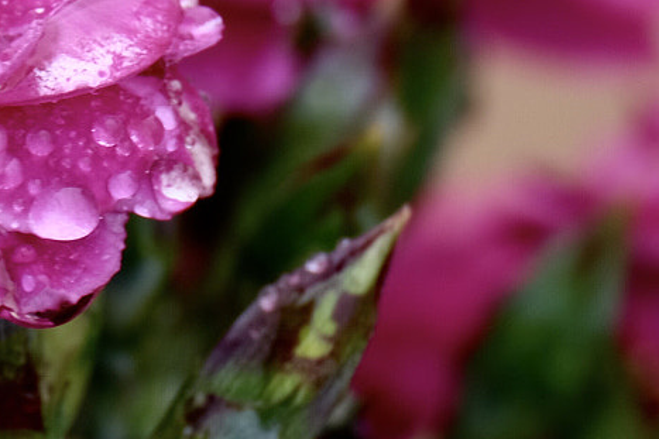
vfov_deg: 1.3
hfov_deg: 2.0
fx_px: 18810
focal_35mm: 1028
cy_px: 231
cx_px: -6
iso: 200
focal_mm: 200
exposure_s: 1/100
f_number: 9
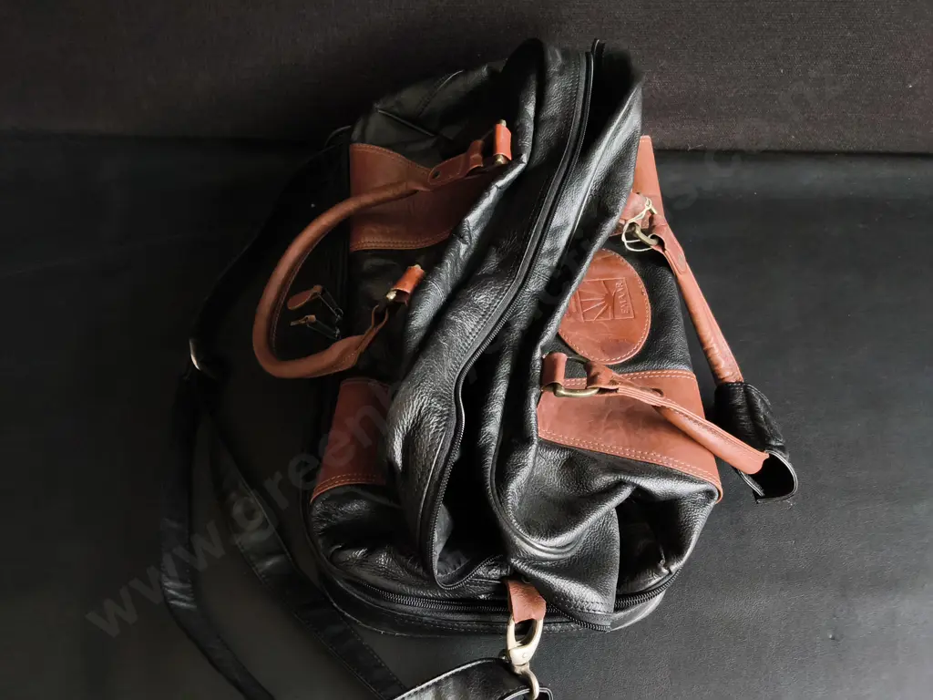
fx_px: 728
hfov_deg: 65.3
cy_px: 350
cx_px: 466
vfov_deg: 51.4
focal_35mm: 27
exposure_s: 1/100
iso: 250
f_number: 2
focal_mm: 2.87
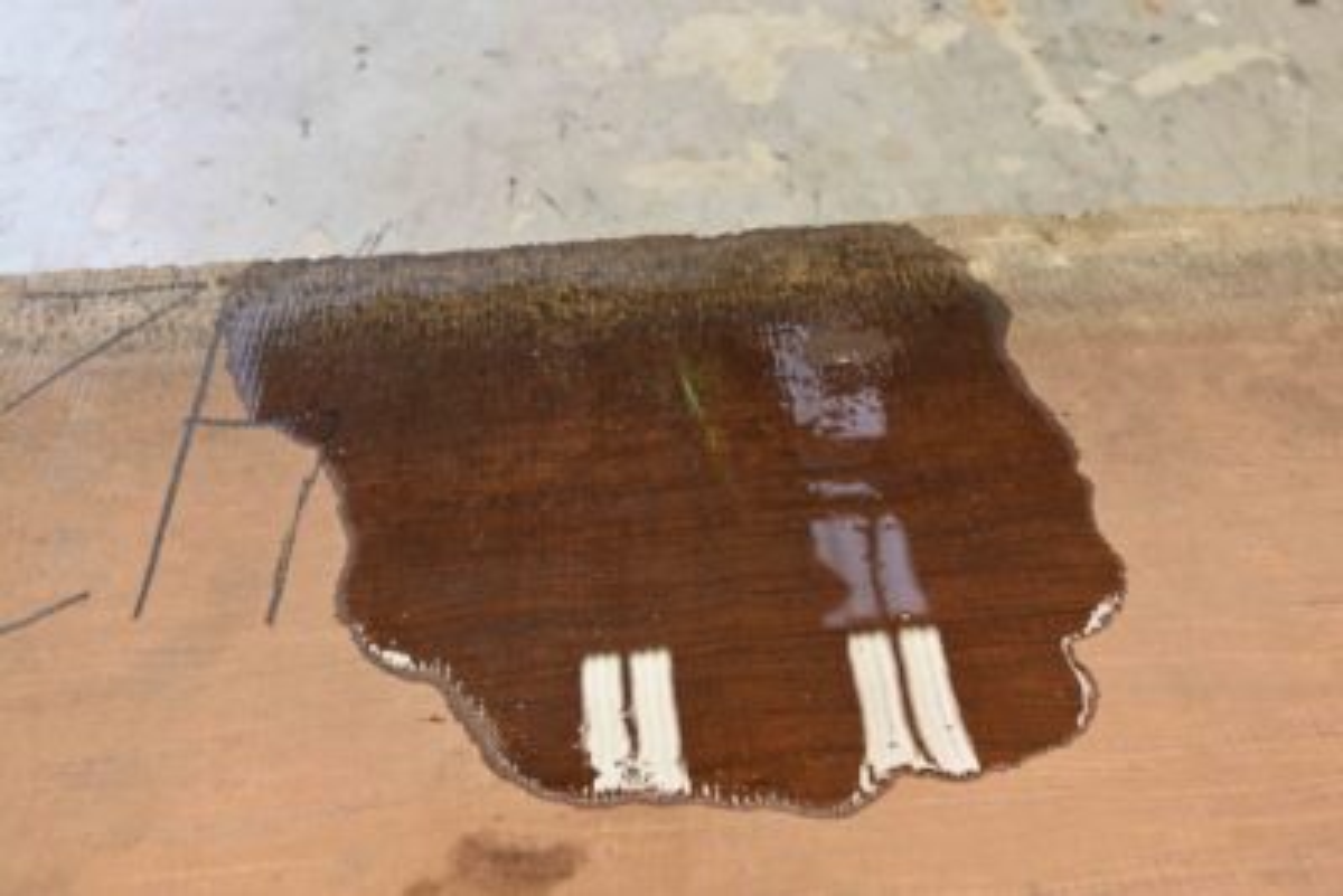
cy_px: 448
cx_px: 672
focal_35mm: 30
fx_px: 1120
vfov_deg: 43.6
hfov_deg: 61.9
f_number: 5
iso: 400
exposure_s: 1/100
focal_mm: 30
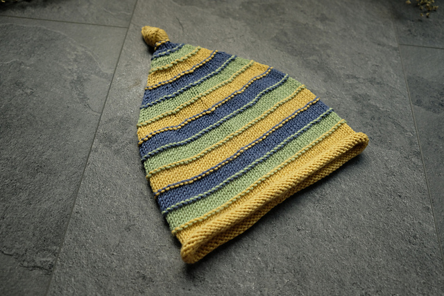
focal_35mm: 27
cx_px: 222
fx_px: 333
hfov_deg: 67.4
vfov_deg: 48.0
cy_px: 148
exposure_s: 1/125
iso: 800
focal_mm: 18
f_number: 2.8
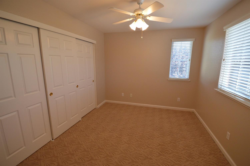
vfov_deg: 77.2
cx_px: 125
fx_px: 104
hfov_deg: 100.4
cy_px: 83
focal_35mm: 15
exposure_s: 1/80
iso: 400
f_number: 4
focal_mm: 10
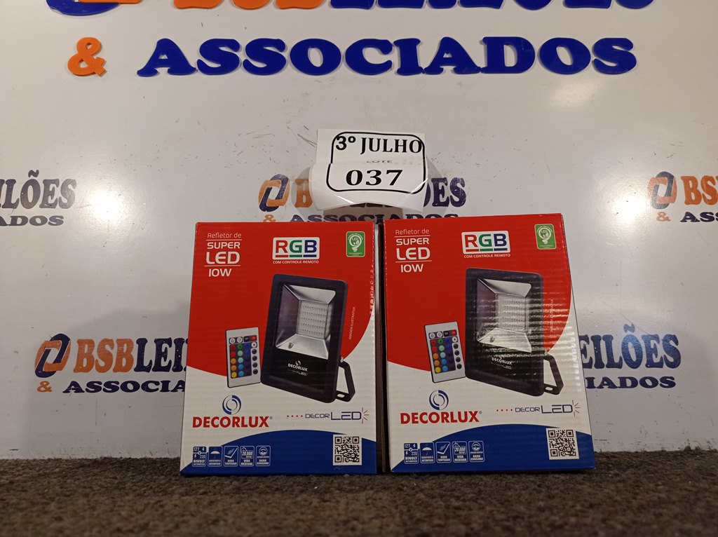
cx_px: 359
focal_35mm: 28
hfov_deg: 63.5
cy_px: 268
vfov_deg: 49.7
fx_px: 580
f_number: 1.79
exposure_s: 1/145
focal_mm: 4.7
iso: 100
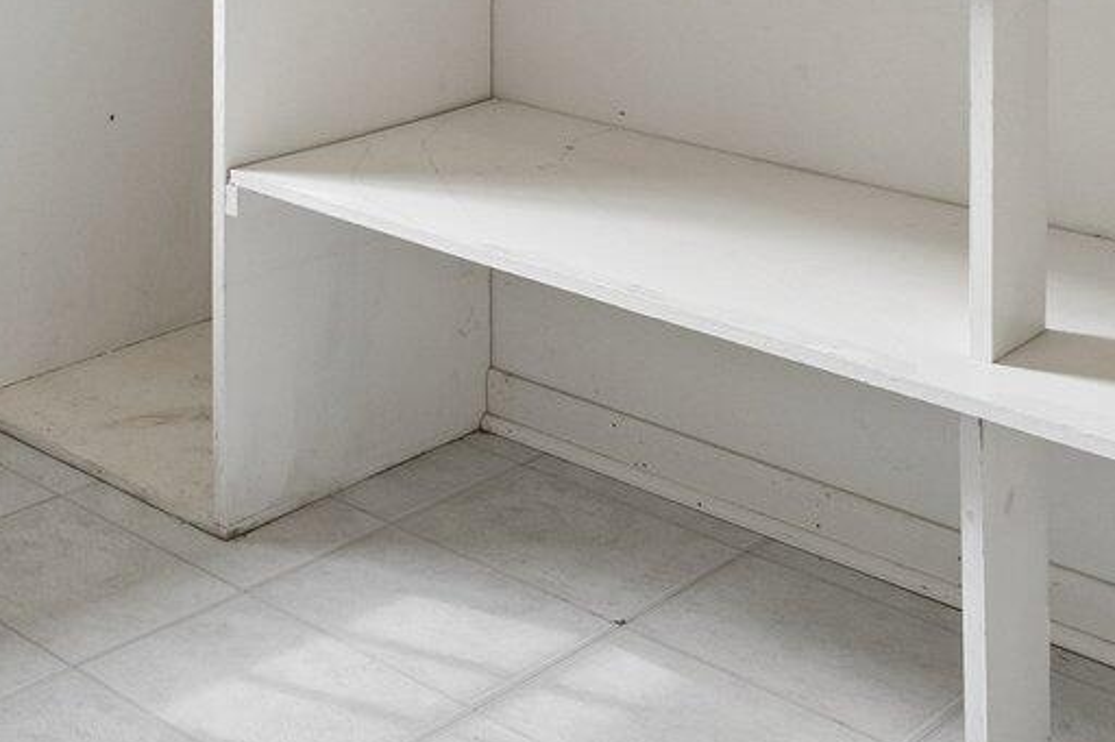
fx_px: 1858
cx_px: -366
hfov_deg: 27.4
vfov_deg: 19.3
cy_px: -421
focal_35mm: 60
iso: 1250
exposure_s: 1/160
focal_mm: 15
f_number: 7.1
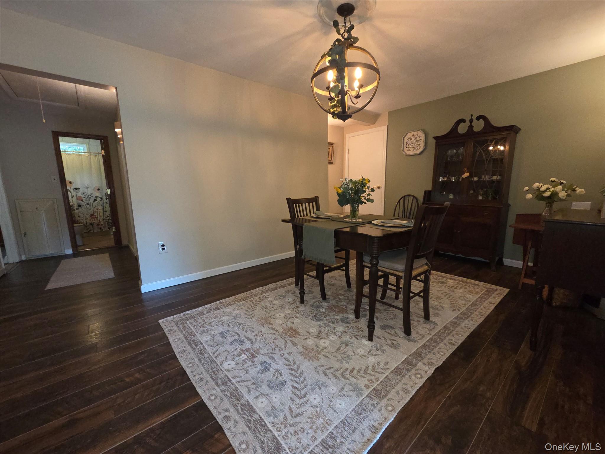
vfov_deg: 89.9
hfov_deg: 106.2
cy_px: 227
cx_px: 302
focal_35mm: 13
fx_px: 227
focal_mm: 2.2
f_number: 2.2
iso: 320
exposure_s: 1/40
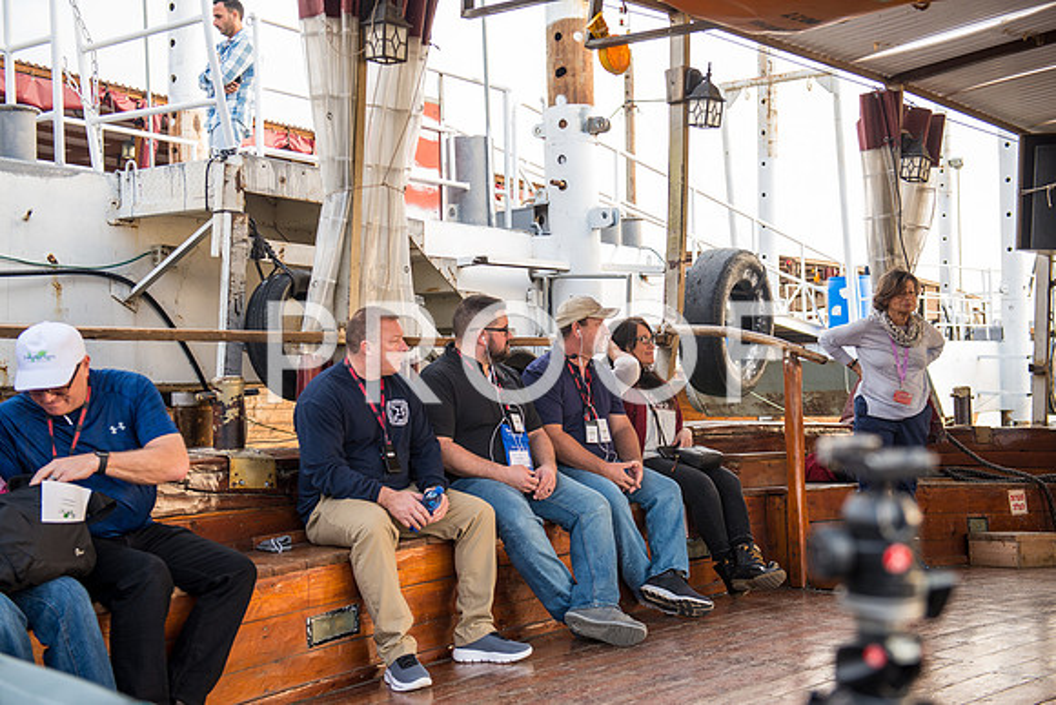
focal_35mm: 48
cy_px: 352
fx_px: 1408
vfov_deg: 28.1
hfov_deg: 41.1
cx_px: 528
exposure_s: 1/250
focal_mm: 48
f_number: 2.8
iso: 400
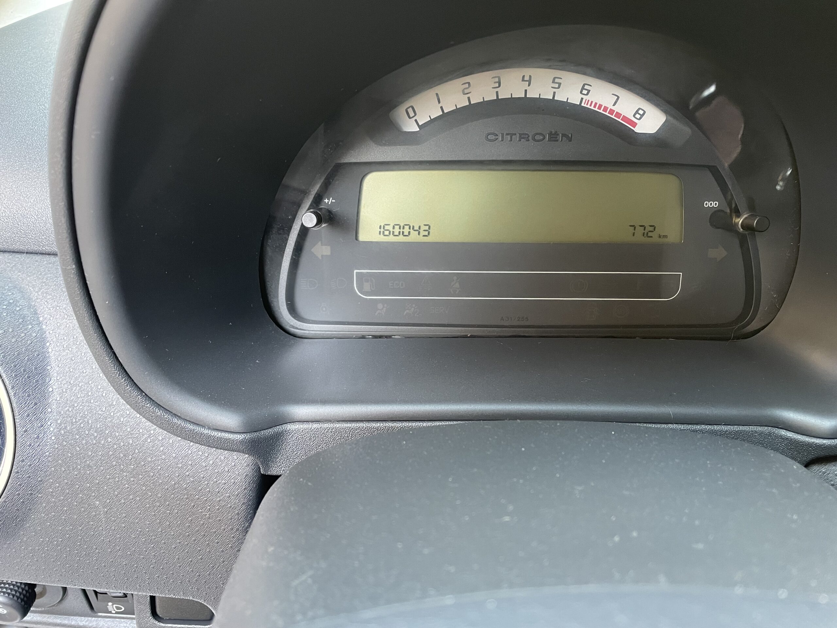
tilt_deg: -34.8
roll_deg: -1.7
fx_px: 629
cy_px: 314
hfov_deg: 67.3
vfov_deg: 53.1
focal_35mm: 26
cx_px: 418
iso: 320
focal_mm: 4.2
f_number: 1.6
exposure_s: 1/60
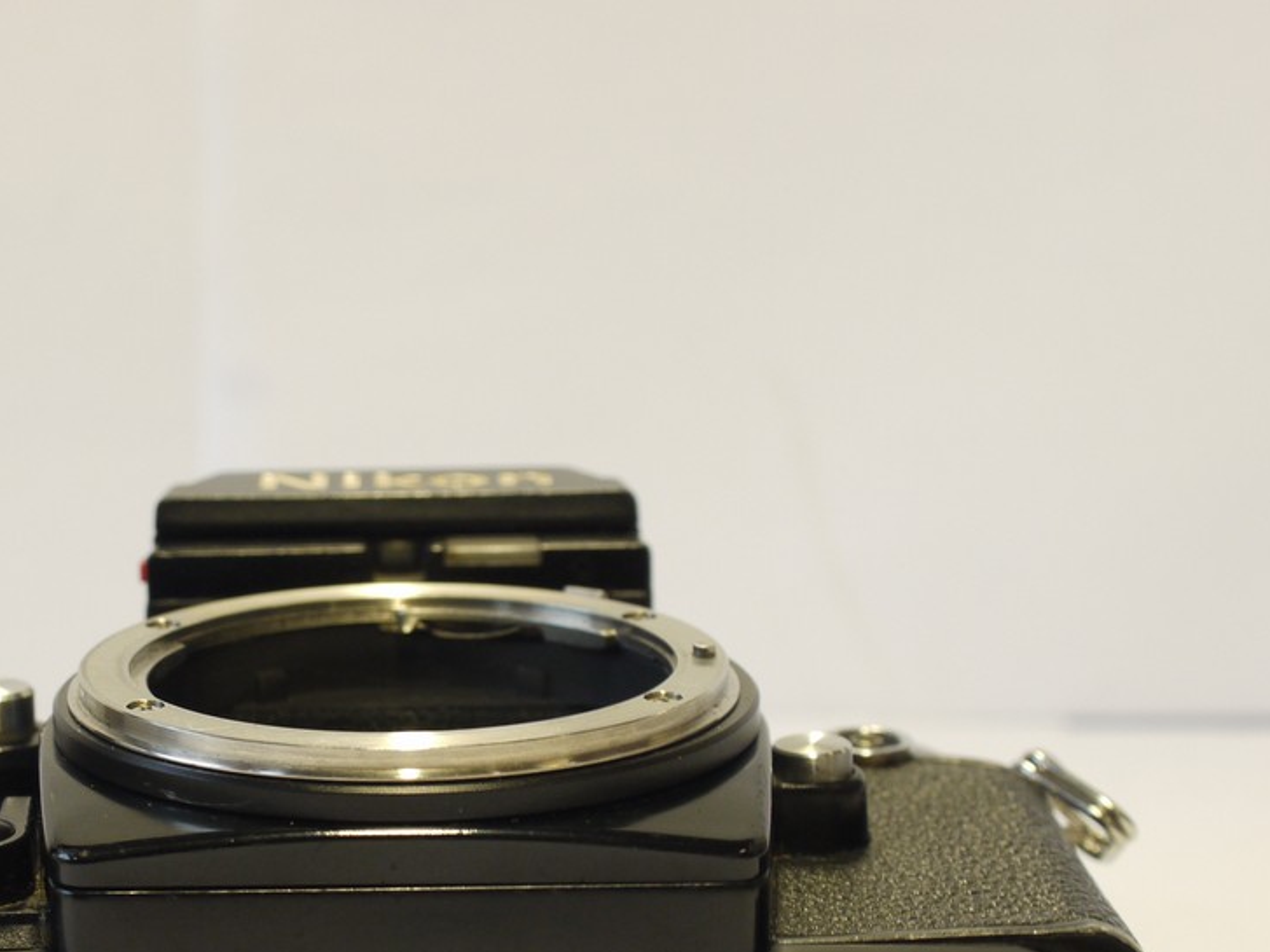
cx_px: 290
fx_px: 3632
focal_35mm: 99
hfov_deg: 19.7
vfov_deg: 14.9
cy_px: 716
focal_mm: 30
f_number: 5.6
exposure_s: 1/30
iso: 400
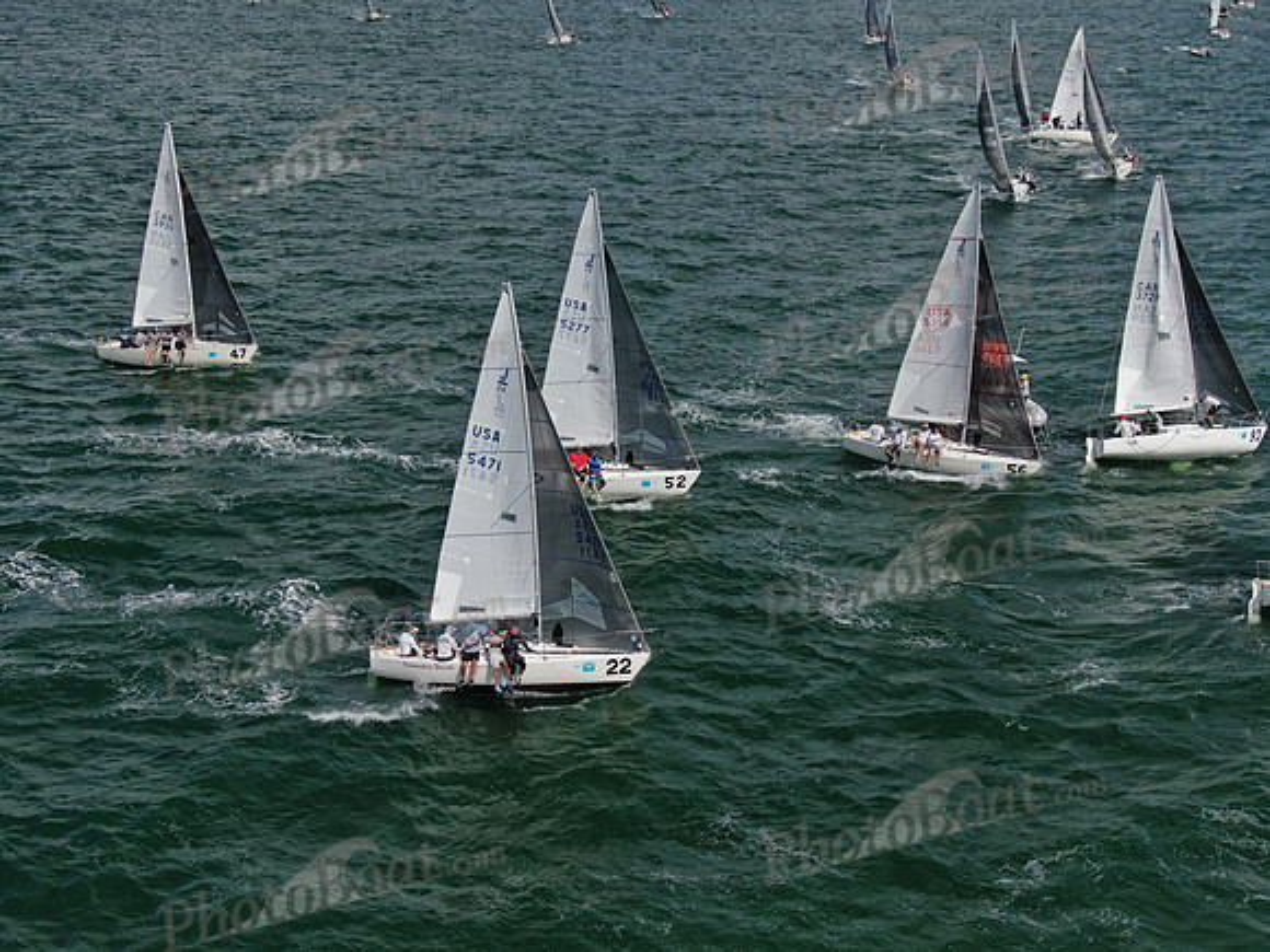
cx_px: 635
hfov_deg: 39.7
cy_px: 476
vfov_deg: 30.3
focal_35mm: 48
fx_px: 1761
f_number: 3.8
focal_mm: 8.6
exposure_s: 1/1600
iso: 100
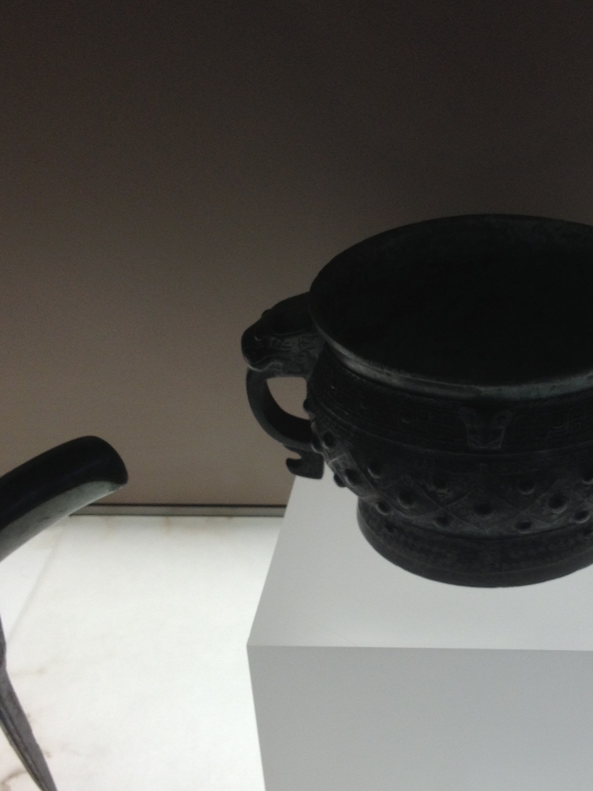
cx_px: 470
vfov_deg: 30.7
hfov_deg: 23.0
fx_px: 1439
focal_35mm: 63
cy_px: 442
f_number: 2.4
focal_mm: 4.28
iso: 64
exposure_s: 1/120
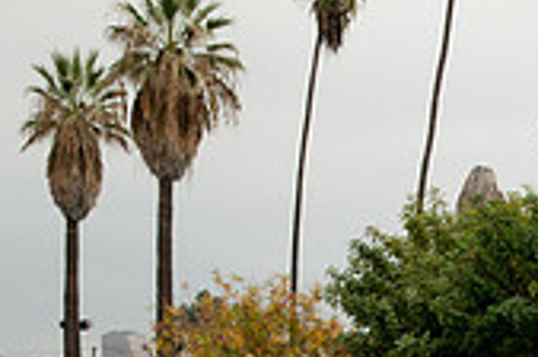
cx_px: 659
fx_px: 2148
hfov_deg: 13.8
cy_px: 569
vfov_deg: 9.2
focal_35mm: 144
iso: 400
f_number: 10
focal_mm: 28
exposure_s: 1/320
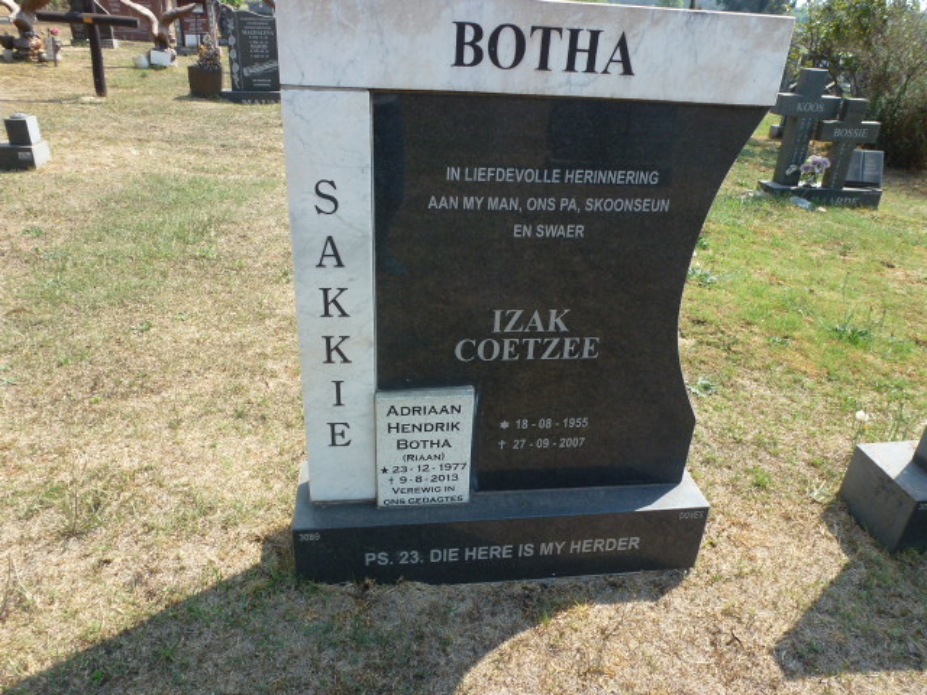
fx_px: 643
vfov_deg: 56.8
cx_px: 464
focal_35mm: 24
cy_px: 348
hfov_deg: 71.6
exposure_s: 1/320
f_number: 4
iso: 100
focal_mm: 4.3
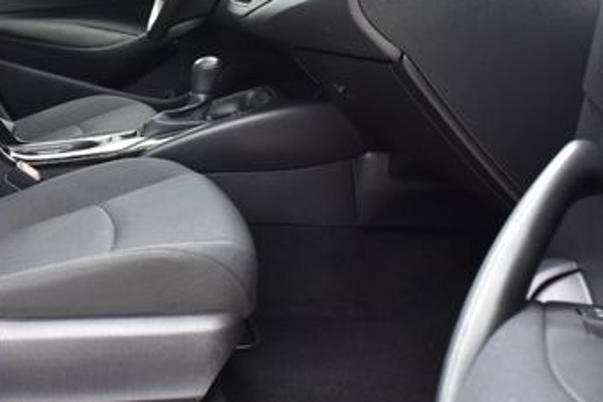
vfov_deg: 26.4
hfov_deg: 37.9
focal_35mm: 51
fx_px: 854
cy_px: 139
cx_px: 151
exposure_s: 1/50
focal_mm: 18
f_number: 8
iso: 400
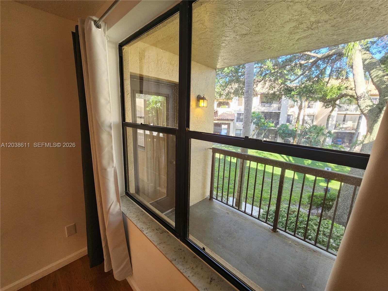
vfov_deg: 89.9
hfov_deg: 106.2
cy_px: 146
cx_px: 194
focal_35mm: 13
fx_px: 146
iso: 125
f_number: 2.2
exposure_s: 1/60
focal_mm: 2.2
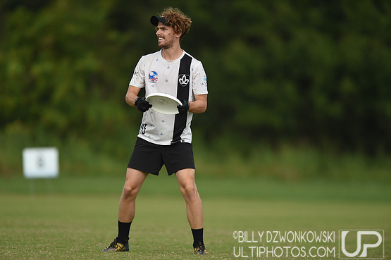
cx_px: 188
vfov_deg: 3.3
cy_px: 130
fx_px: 4536
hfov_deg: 4.9
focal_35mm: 418
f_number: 2.8
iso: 160
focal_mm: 400
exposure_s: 1/2500
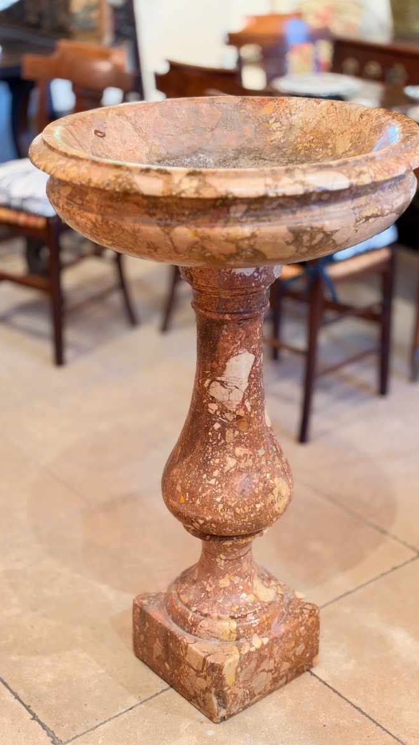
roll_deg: -1.3
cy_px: 372
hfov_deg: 22.6
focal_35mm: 53
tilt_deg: -24.6
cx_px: 235
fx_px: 1047
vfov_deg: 39.2
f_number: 1.48
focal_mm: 6.93
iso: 250
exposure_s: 1/33
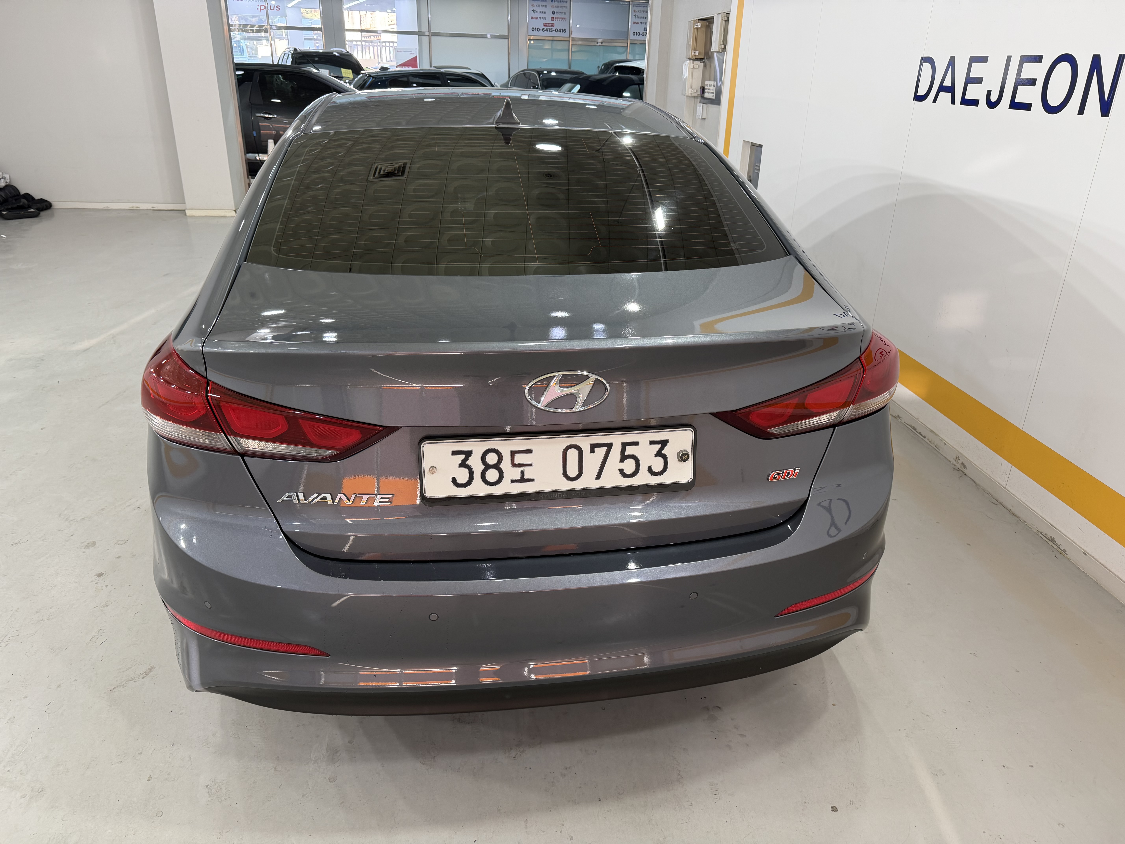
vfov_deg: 56.8
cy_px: 422
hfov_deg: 71.6
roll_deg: -1.8
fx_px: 780
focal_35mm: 24
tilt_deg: -23.7
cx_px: 562
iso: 100
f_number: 1.78
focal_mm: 6.76
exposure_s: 1/60
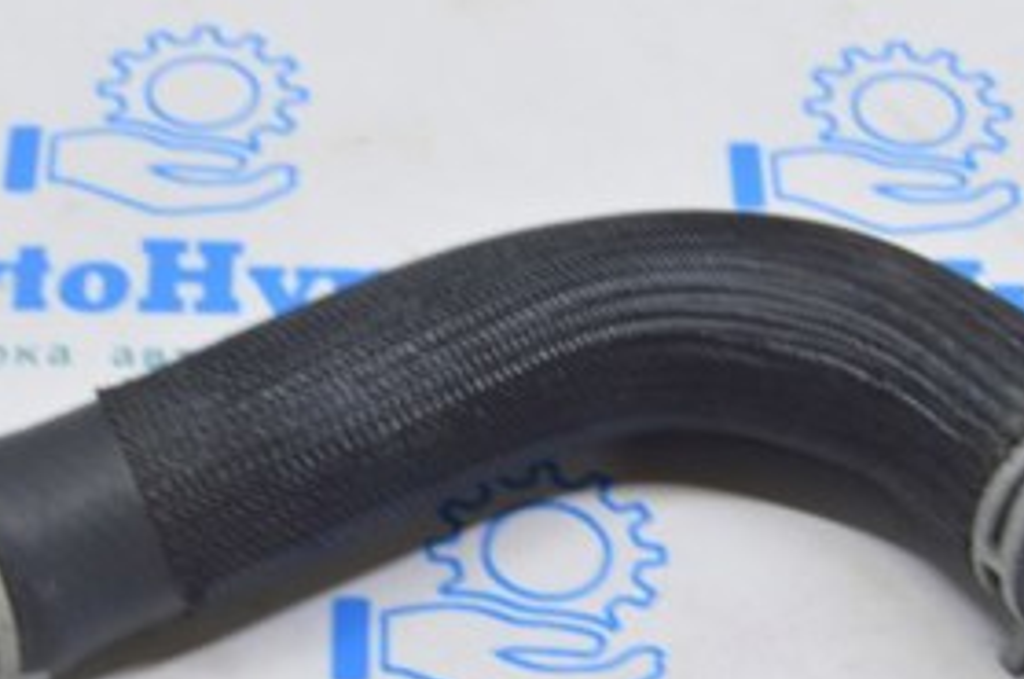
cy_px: 358
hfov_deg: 18.6
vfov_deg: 12.4
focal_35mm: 110
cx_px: 437
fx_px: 3123
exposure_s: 1/20
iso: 400
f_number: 5.6
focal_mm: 32
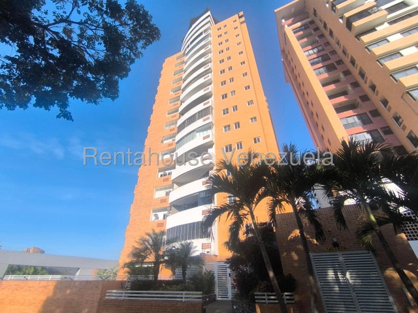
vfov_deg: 78.1
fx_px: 193
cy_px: 156
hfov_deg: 94.5
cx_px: 209
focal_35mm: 16
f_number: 2.2
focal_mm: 1.65
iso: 50
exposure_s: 1/1786
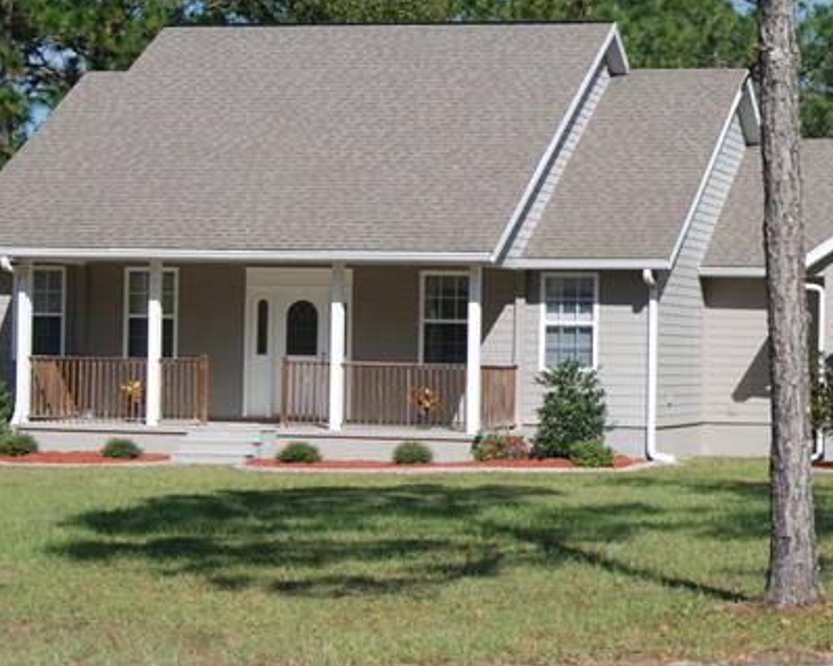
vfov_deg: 16.4
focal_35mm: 94
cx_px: 864
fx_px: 2317
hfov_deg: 19.7
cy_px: 316
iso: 100
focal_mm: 26
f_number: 8
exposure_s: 1/250
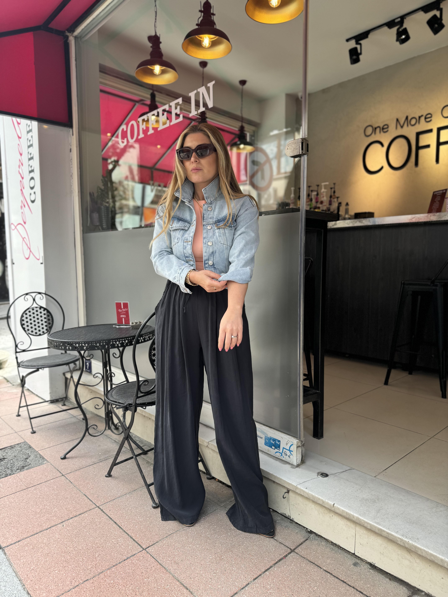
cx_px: 224
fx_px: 414
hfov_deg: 56.8
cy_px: 298
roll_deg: +0.2
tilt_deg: -4.9
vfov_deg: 71.6
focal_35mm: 24
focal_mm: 6.76
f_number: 1.78
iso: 64
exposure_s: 1/212
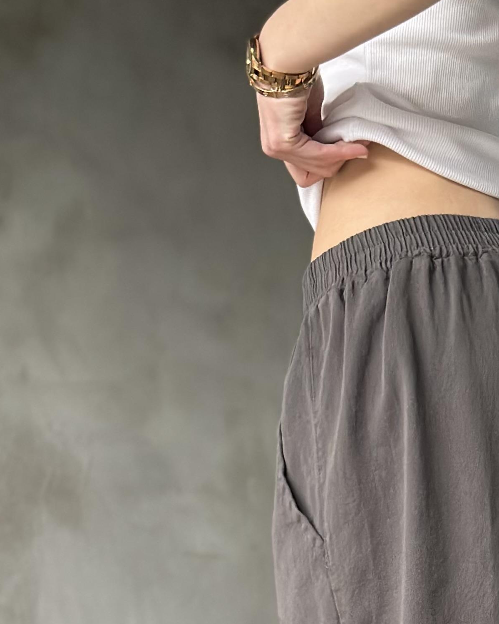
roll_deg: +0.7
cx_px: 527
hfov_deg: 12.1
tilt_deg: +3.4
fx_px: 2326
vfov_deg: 14.7
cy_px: 763
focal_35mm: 126
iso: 400
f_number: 1.78
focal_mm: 6.86
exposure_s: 1/40
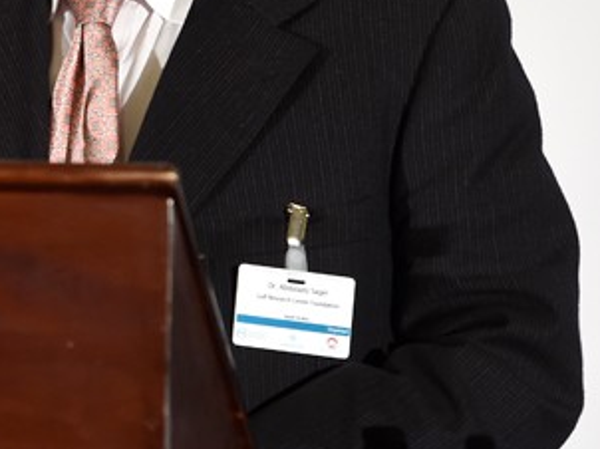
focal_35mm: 454
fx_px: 7863
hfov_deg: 4.4
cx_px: -173
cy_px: -10
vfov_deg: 3.3
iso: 1600
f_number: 5
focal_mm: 155
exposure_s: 1/50
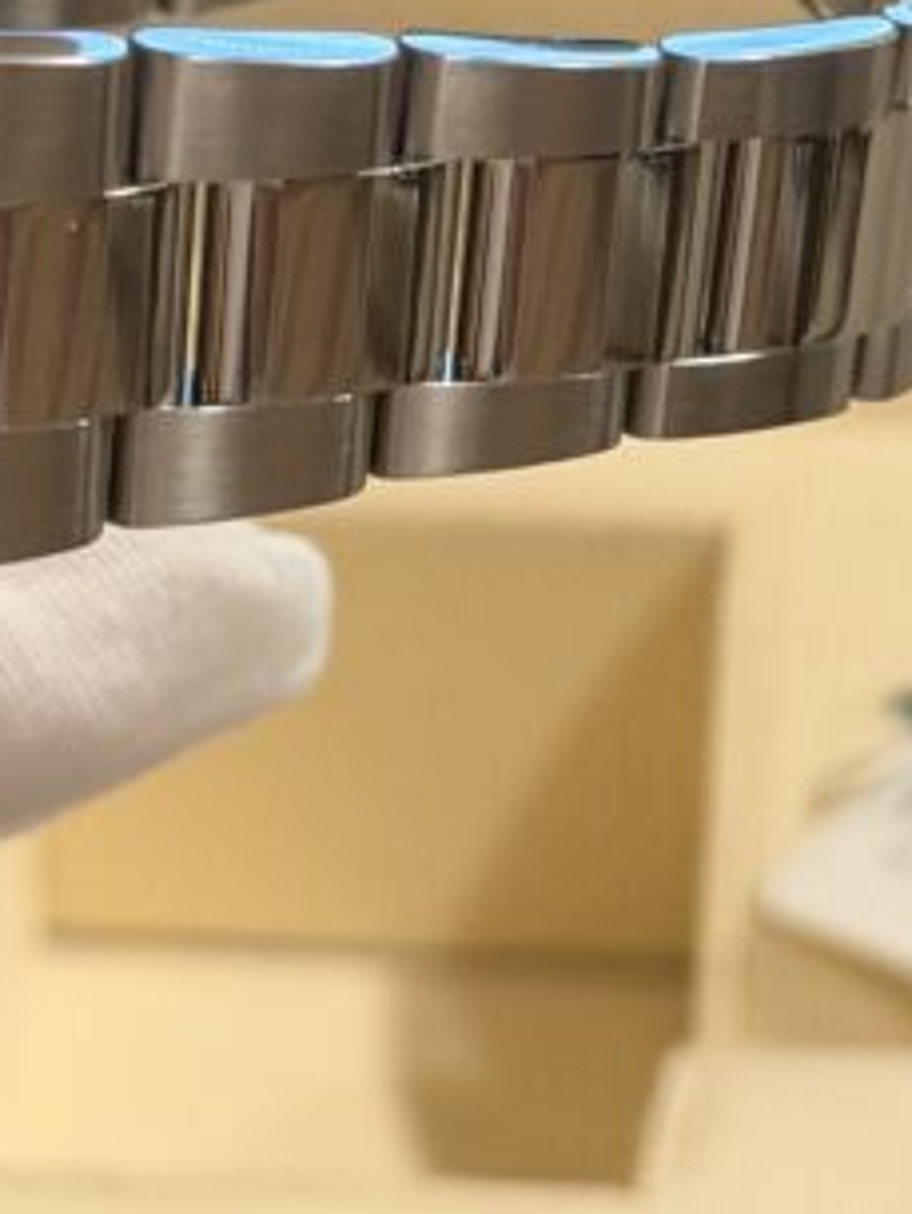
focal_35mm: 161
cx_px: 295
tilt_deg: -27.0
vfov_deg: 12.2
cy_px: 147
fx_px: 5652
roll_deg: +1.9
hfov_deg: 9.2
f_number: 1.78
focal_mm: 6.76
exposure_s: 1/40
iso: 250
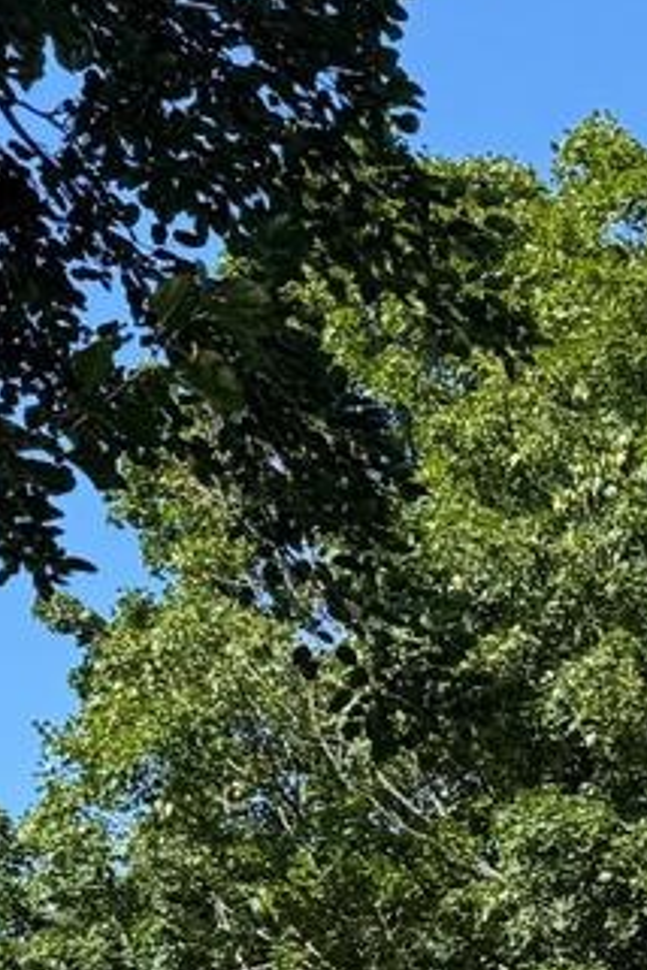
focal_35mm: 112
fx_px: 3019
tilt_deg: +1.8
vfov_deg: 16.2
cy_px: 1596
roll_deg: +1.4
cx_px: 744
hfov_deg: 12.0
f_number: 1.78
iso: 80
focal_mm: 6.76
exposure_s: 1/2169
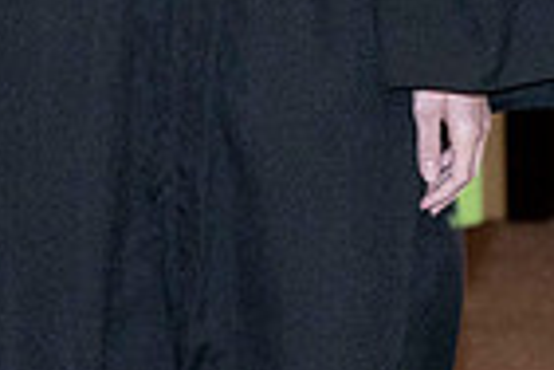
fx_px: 10941
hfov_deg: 2.9
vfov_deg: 1.9
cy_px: -355
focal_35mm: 711
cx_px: 36
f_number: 5.6
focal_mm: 120
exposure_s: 1/80
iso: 800
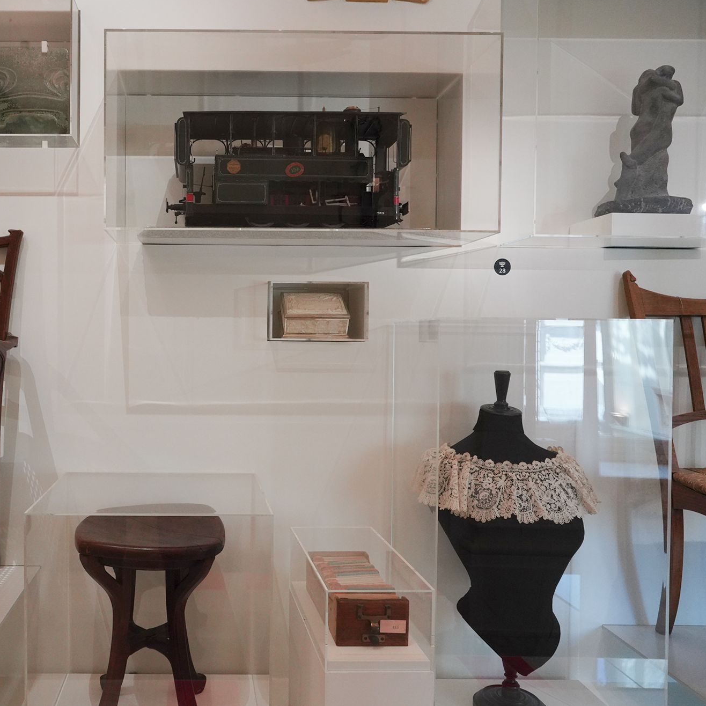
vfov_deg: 52.5
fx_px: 715
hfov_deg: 50.9
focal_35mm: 31
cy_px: 350
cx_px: 202
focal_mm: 24
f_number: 9
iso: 3200
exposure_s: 1/80
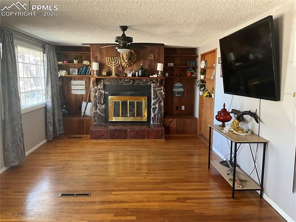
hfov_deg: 61.7
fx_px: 248
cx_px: 148
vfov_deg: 48.2
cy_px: 111
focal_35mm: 29
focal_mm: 3
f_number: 1.8
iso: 160
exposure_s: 1/60
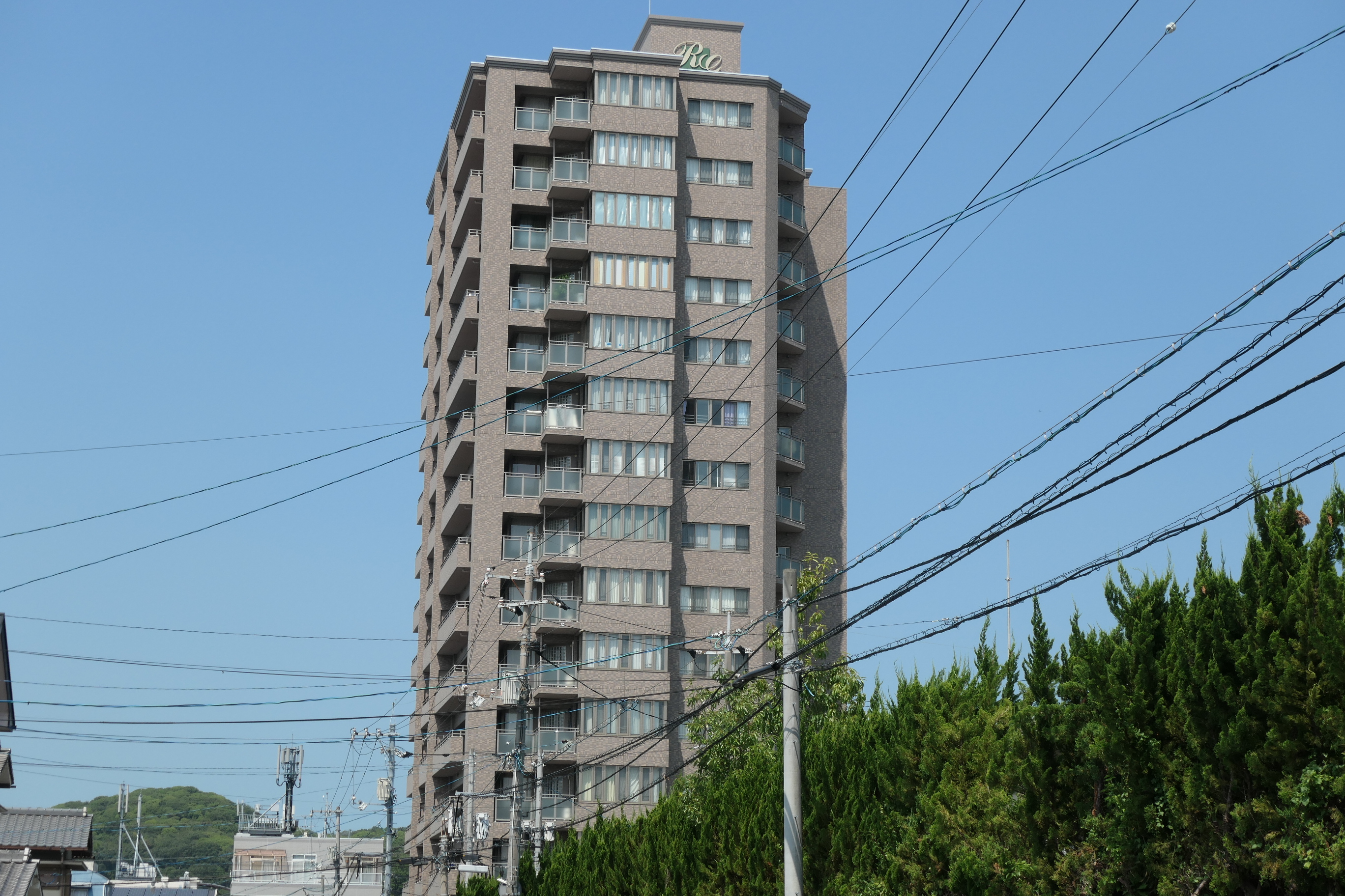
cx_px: 672
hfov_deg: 30.5
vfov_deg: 20.6
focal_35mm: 66
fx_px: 2466
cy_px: 448
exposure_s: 1/800
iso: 200
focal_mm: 24.2
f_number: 6.3
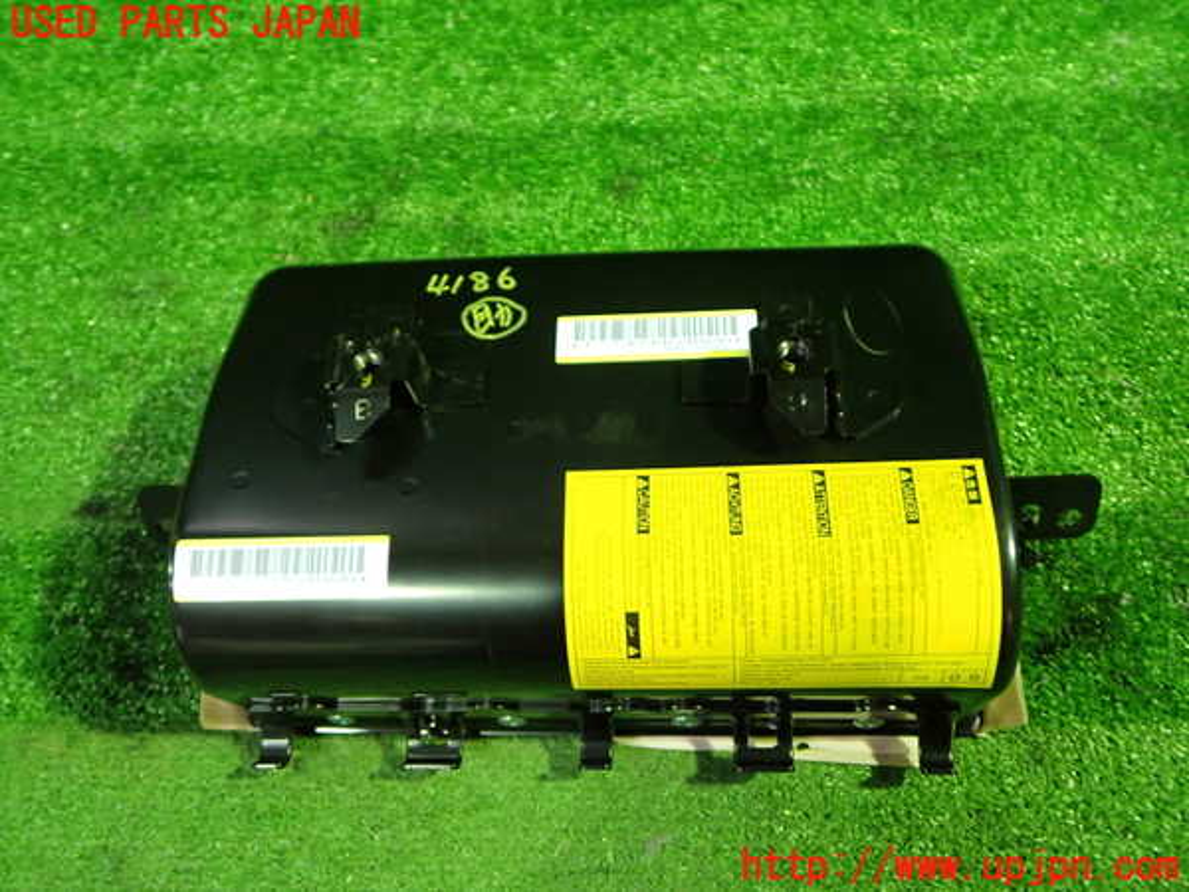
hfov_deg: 60.0
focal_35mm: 30
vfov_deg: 46.8
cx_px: 594
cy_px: 446
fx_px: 1030
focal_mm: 5.4
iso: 640
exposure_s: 1/30
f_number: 2.3
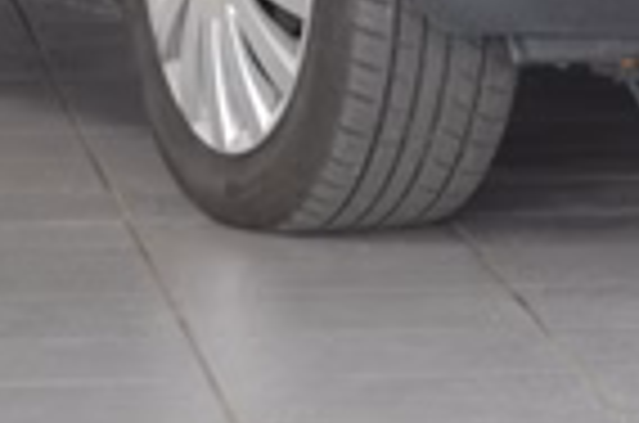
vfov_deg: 2.7
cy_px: -432
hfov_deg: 4.1
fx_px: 8984
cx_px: 621
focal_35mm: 507
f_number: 5.3
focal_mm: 75
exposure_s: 1/60
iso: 400
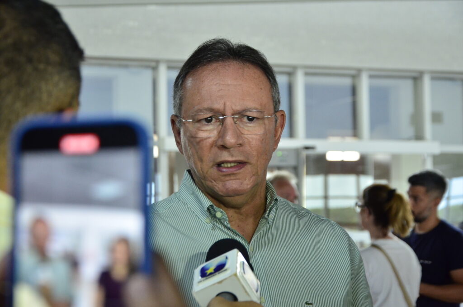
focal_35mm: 87
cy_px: 154
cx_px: 232
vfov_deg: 15.6
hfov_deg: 23.4
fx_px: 1116
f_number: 6.3
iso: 2000
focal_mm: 58
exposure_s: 1/125
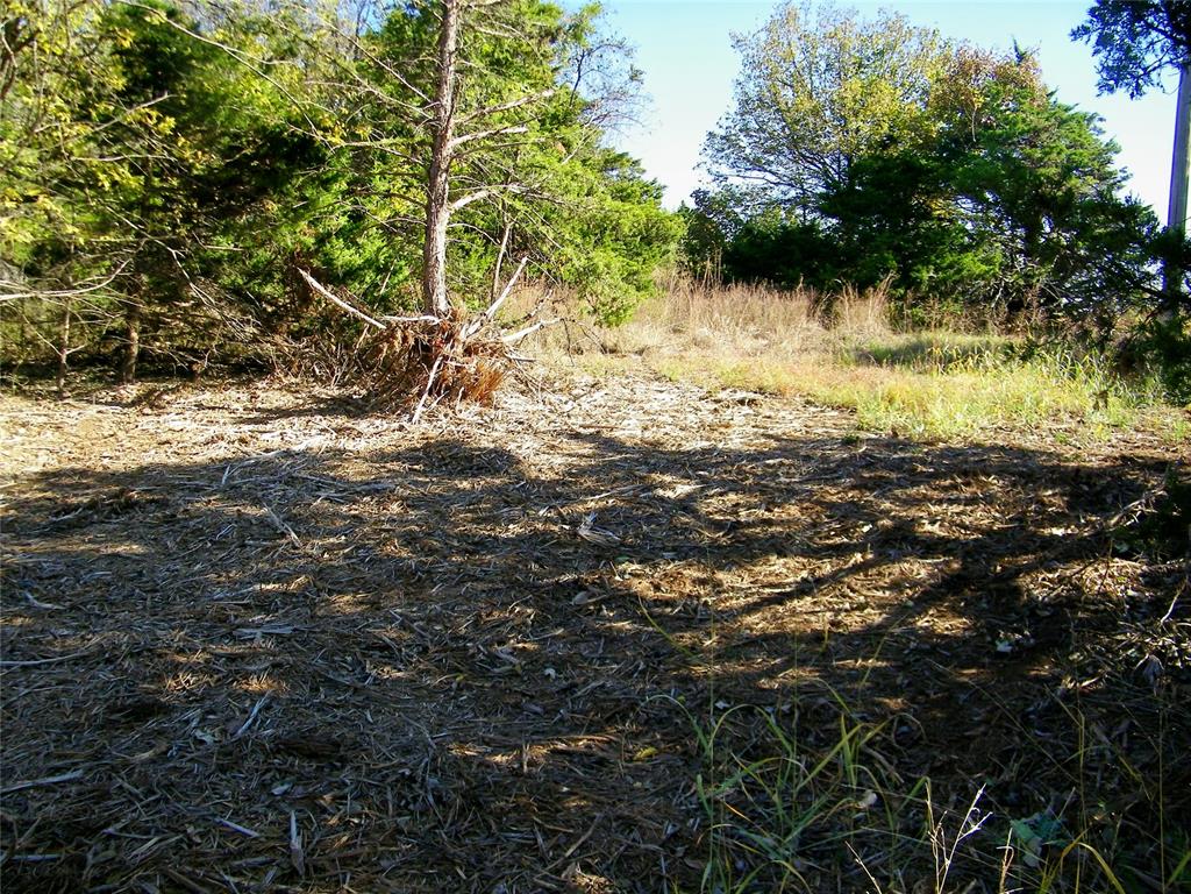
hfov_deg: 60.0
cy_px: 447
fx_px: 1032
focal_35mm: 30
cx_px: 596
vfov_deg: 46.8
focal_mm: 5.4
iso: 80
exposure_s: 1/320
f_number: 3.6
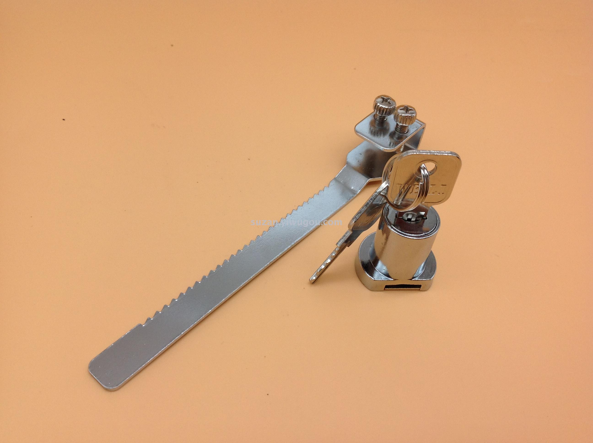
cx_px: 296
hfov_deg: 52.7
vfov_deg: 40.6
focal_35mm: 35
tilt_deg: -46.4
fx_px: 599
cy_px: 222
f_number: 2.4
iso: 50
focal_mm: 4.28
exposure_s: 1/154
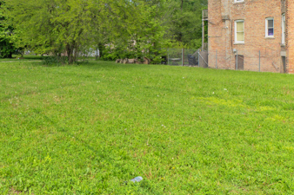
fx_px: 522
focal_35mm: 64
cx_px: 105
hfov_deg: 31.3
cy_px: 42
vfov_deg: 21.0
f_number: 10
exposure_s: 1/60
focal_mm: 24
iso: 50
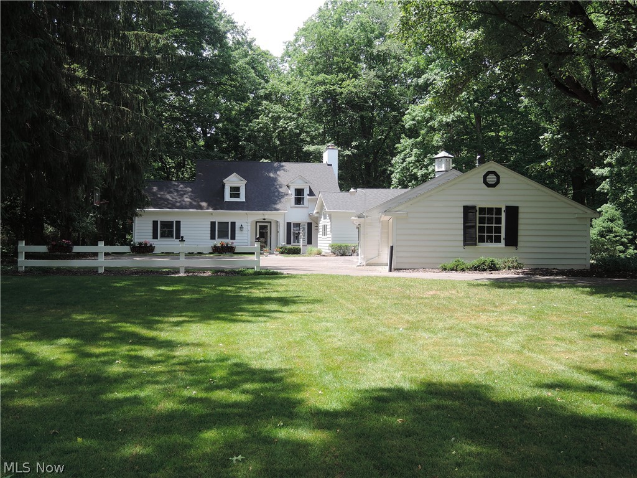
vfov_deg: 40.7
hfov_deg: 52.6
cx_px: 318
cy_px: 239
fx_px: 644
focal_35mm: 35
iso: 80
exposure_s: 1/320
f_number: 3.5
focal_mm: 7.5
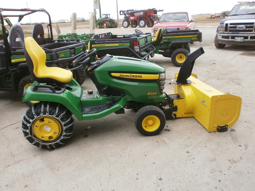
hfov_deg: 65.3
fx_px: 199
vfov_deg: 51.4
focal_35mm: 27
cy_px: 96
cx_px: 128
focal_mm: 4.8
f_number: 2.9
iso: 100
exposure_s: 1/200
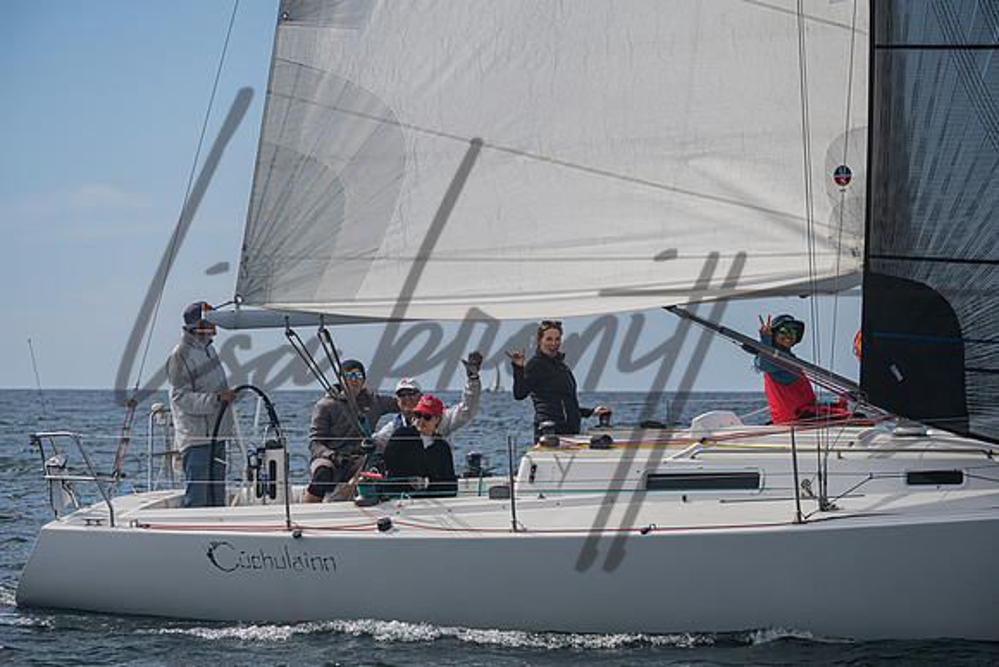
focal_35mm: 164
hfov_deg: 12.5
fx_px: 4543
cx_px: 493
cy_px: 334
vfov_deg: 8.4
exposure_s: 1/4000
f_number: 6.3
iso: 320
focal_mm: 160
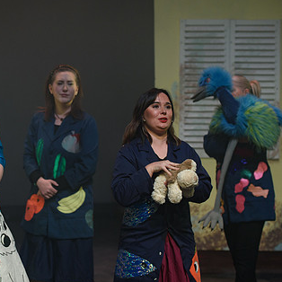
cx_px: 68
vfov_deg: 15.8
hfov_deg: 15.8
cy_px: 136
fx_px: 1014
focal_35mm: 110
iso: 800
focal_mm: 70
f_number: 2.8
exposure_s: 1/160
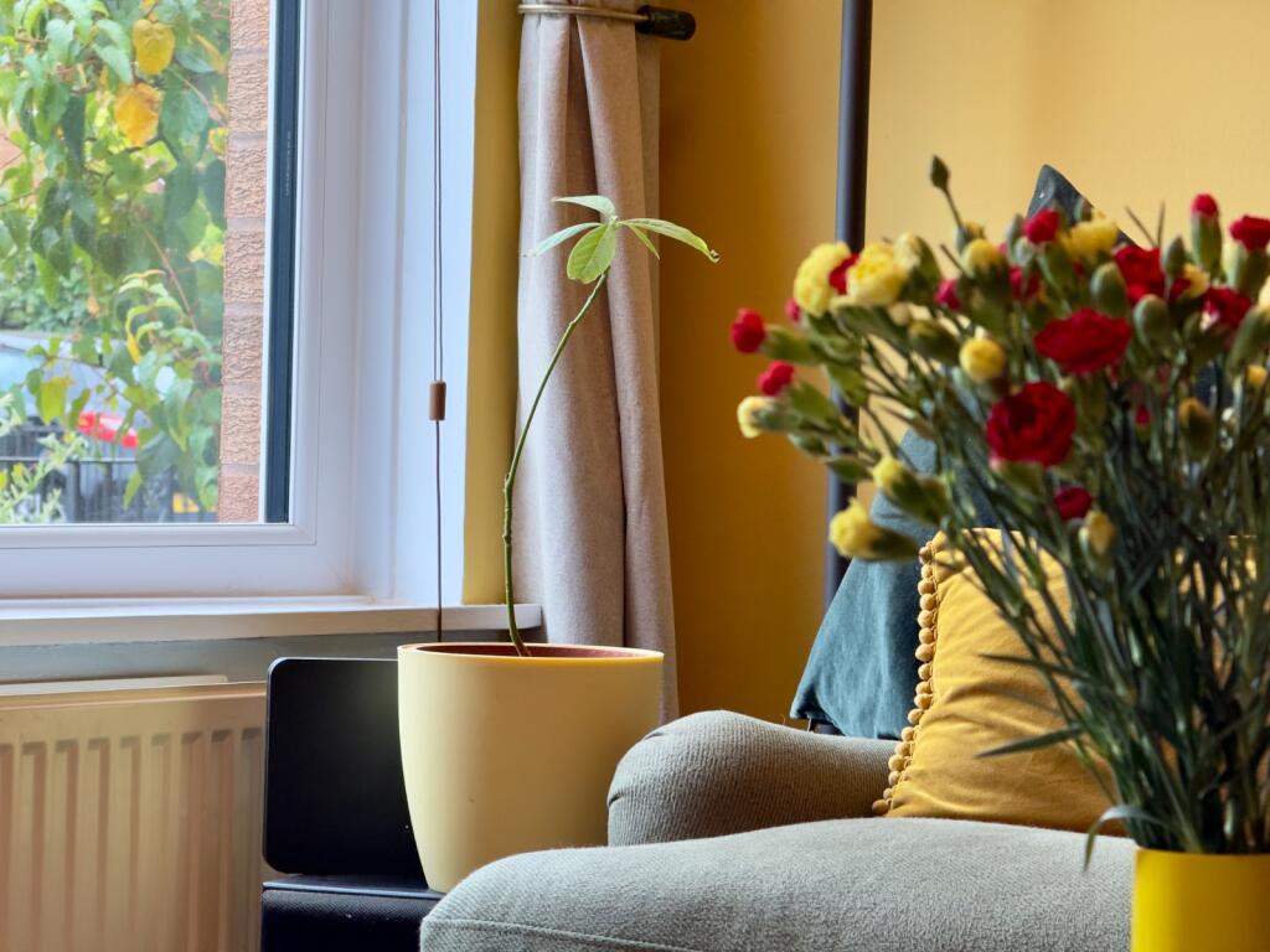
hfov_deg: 16.4
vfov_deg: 12.3
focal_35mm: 120
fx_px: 4403
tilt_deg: -0.1
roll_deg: -1.5
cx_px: 635
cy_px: 476
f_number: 2.8
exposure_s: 1/100
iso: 160
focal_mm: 15.66
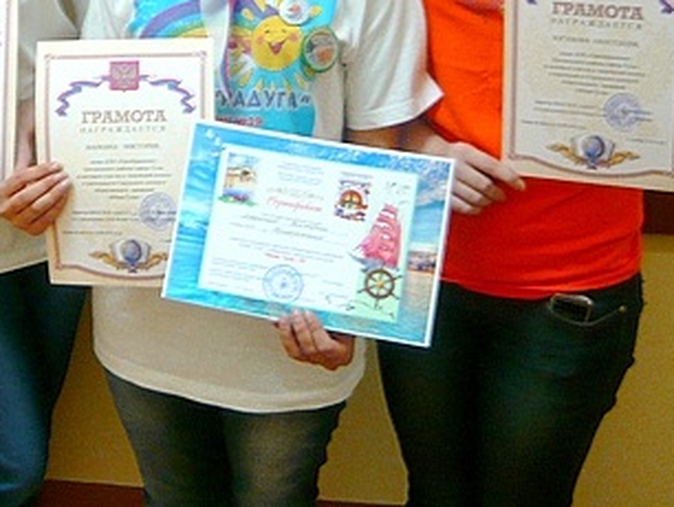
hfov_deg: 26.5
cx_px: -9
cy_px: 68
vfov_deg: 21.0
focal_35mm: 69
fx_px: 1345
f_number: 2.8
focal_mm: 5.5
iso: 100
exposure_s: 1/8
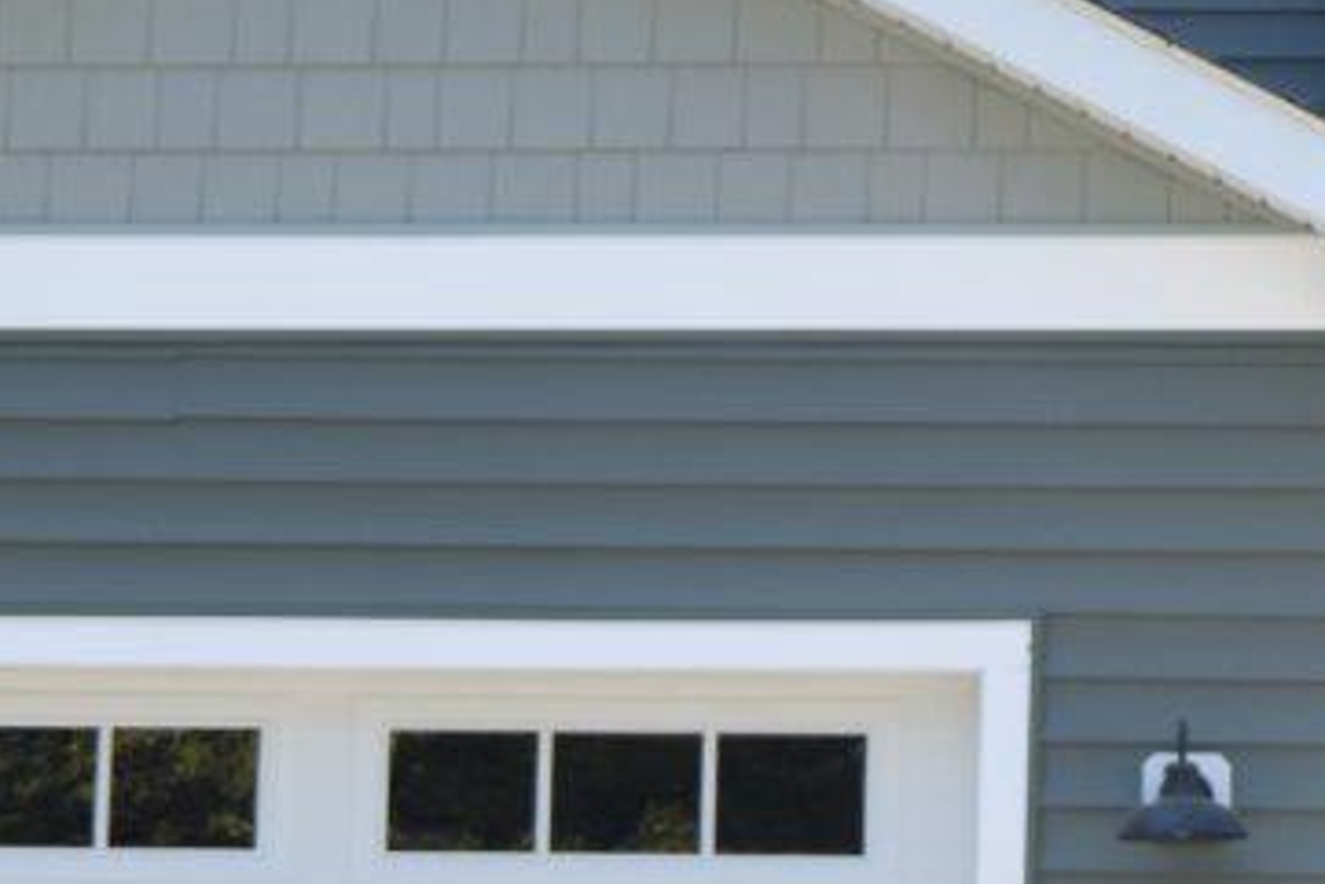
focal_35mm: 170
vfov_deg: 8.1
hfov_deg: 12.0
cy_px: 145
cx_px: 1252
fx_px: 6259
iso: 100
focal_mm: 20
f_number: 5
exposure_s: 1/250
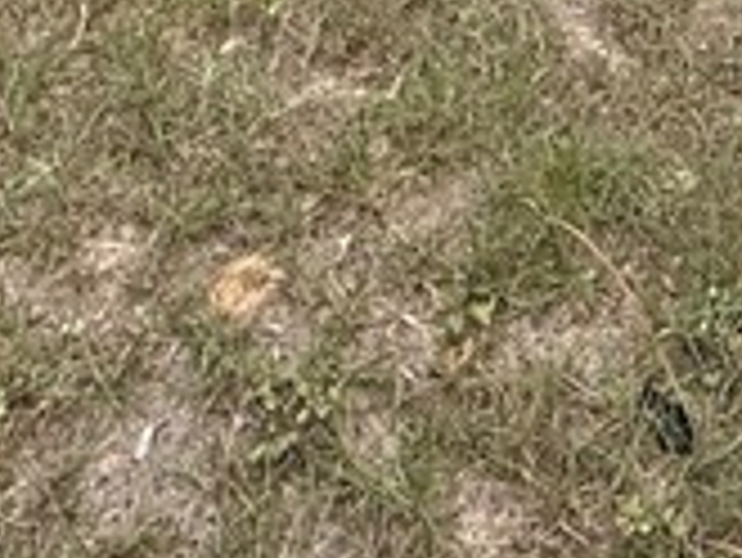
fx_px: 1866
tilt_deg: -10.4
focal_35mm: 87
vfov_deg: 11.4
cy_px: -1048
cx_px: 800
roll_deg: +0.2
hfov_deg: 21.4
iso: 64
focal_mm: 2.22
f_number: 2.2
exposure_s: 1/789
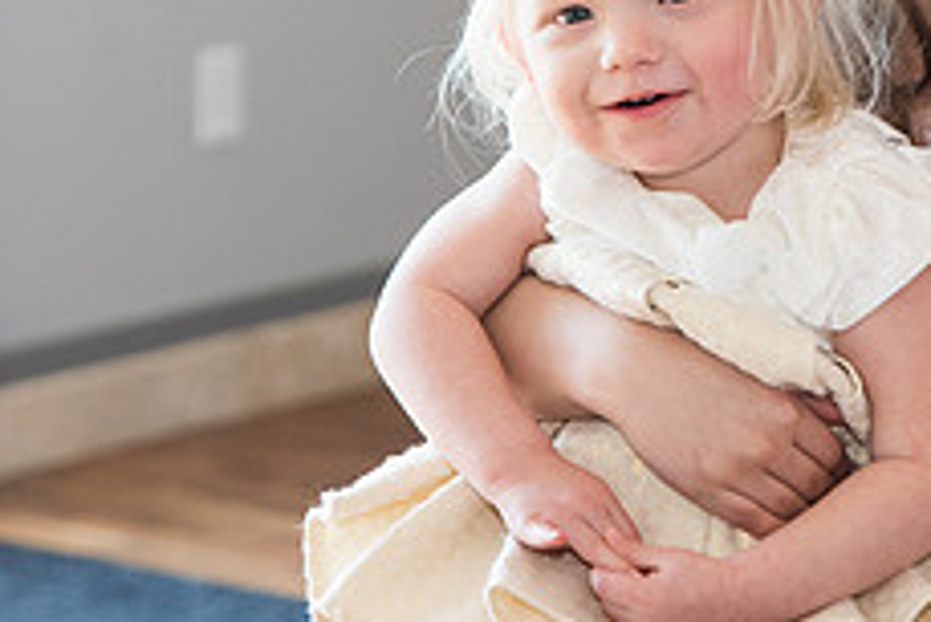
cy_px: 95
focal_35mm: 206
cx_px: 657
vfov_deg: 6.7
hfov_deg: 10.0
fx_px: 5331
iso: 320
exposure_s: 1/160
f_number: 3.2
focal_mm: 65
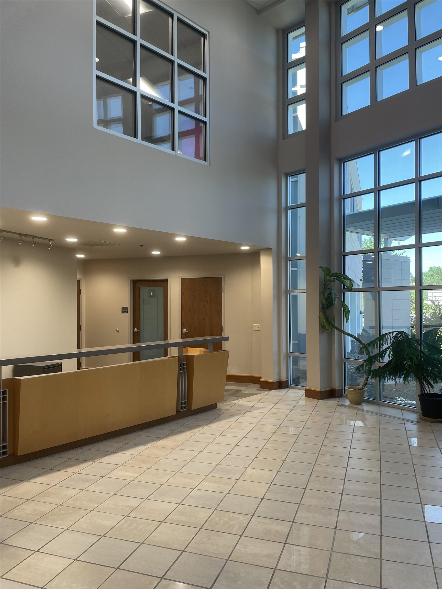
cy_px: 294
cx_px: 221
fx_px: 443
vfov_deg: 67.3
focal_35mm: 26
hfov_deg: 53.1
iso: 64
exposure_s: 1/120
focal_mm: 4.2
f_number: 1.6
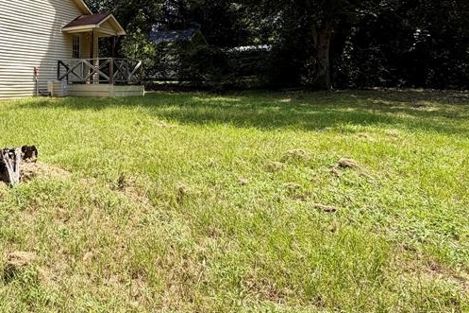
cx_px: 40
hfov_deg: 53.5
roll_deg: +0.4
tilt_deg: +2.3
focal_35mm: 30
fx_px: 391
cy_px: 67
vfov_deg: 41.9
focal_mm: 2.22
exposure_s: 1/770
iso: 32
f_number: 2.2
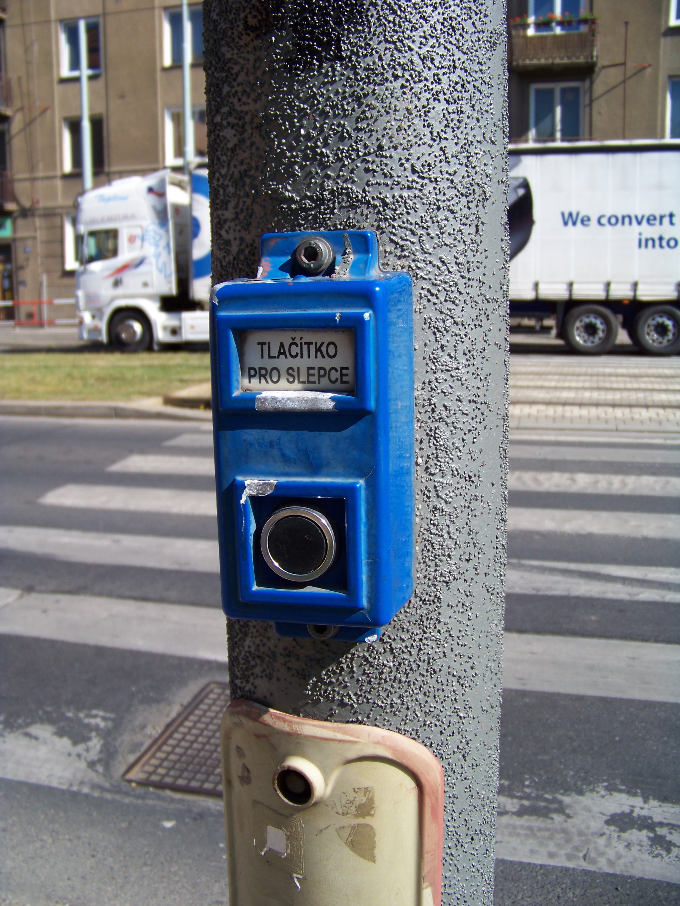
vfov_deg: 51.4
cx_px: 340
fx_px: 943
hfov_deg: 39.7
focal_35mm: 36
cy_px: 453
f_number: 2.8
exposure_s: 1/800
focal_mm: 5.85
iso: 64
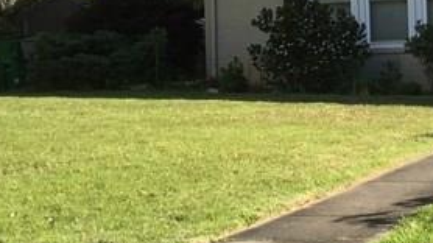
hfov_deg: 21.0
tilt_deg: -0.4
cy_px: 111
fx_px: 1044
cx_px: 579
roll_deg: +0.5
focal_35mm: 91
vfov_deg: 13.3
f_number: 2.2
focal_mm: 4.15
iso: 32
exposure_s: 1/670
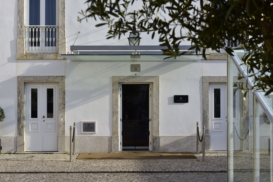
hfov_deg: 32.4
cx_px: 136
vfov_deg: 21.9
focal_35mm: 62
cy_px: 91
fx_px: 470
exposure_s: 1/640
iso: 640
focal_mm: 62
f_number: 13
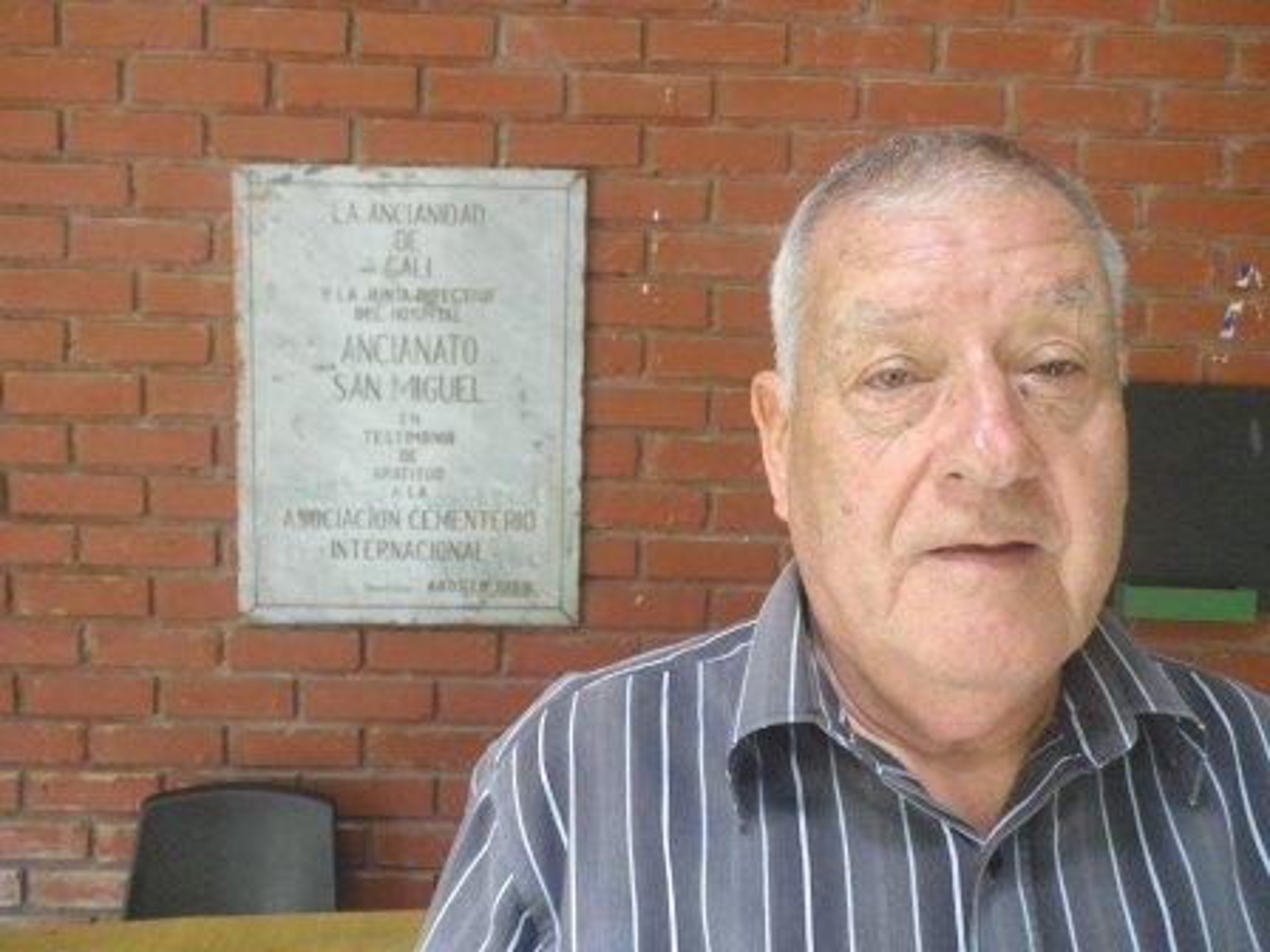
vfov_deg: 40.7
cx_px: 635
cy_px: 476
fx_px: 1284
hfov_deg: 52.6
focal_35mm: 35
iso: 400
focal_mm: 6.2
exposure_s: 1/60
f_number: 3.8
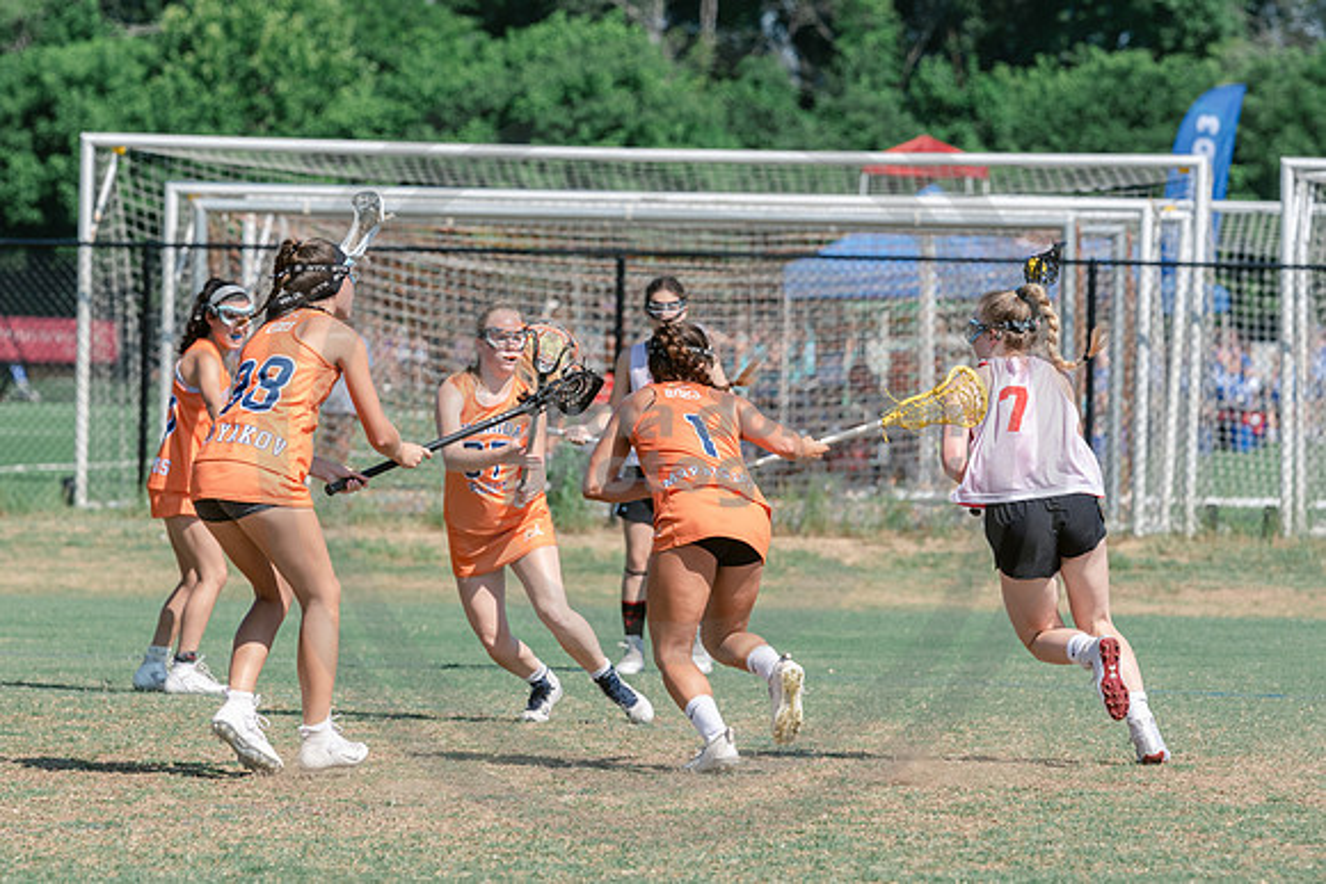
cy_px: 454
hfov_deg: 7.1
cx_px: 596
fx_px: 10698
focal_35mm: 290
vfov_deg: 4.7
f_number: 5.6
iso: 400
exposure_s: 1/2000
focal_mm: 200
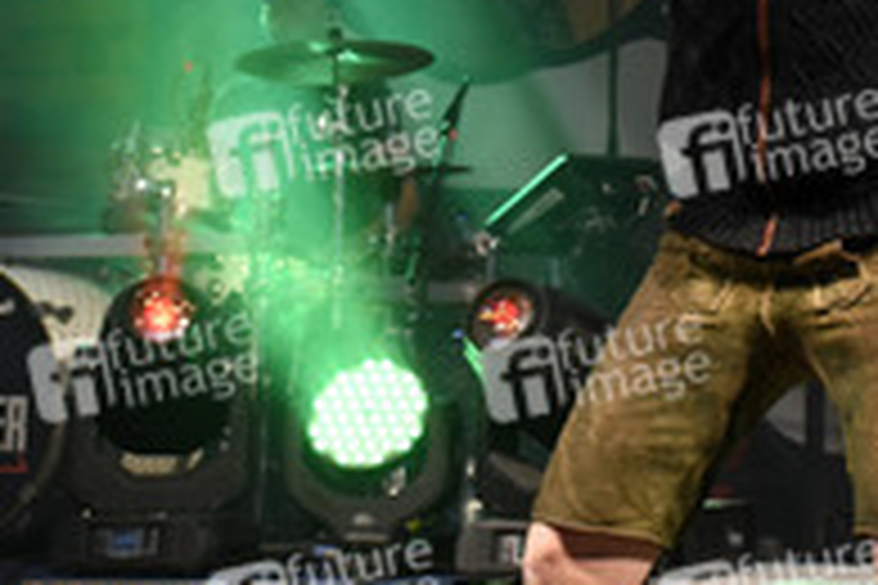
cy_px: 32
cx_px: 655
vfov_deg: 11.2
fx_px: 2955
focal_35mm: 121
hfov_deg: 16.8
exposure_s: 1/100
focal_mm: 35
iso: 1000
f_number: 6.3
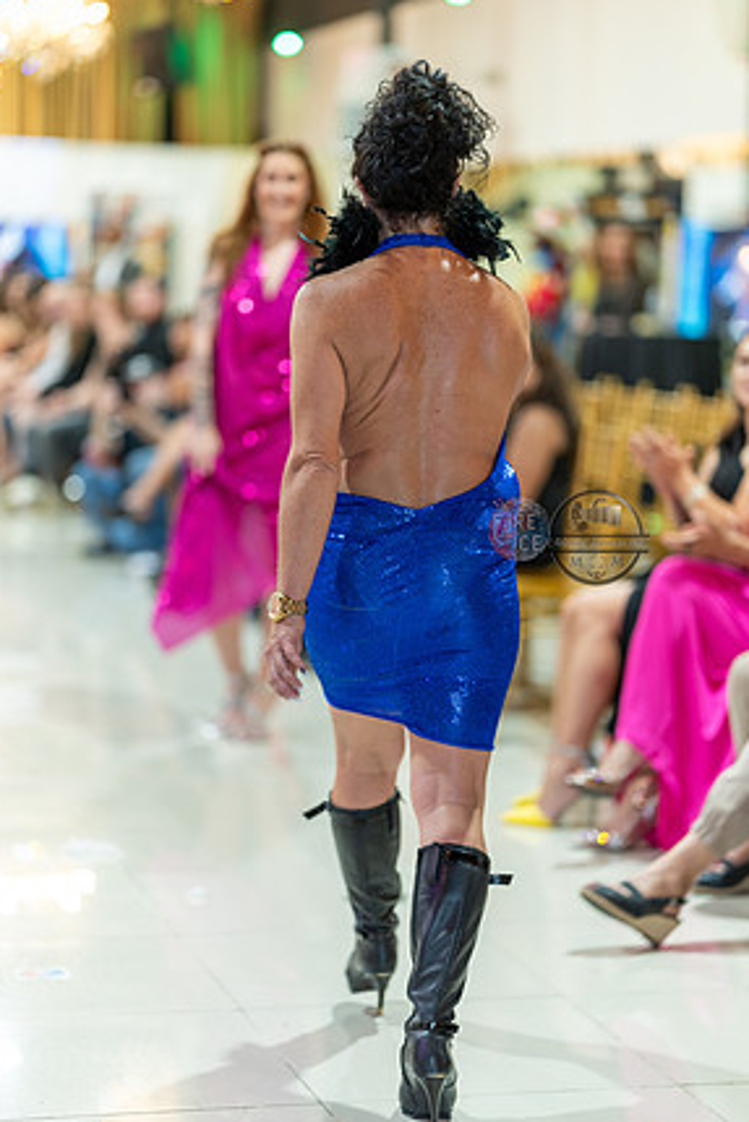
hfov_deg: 15.4
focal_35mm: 89
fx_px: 2775
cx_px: 373
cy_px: 538
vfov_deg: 22.9
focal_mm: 85
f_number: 1.4
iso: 400
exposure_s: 1/160
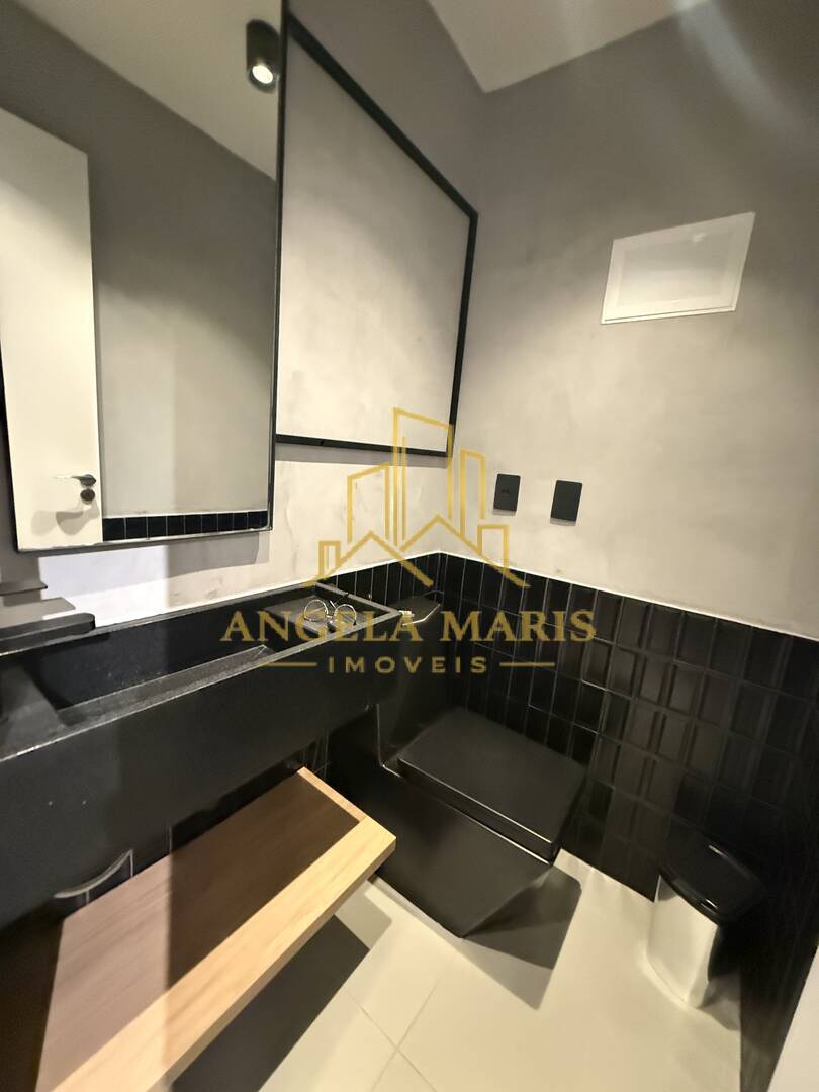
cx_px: 410
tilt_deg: -10.8
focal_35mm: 14
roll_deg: -4.9
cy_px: 546
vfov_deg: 102.1
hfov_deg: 85.7
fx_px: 442
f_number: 2.2
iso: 1250
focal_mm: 2.22
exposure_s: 1/60
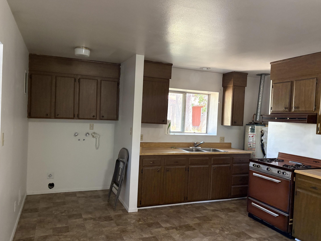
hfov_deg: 65.3
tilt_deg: -0.4
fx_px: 250
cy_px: 122
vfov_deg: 51.4
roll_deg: -2.4
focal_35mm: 27
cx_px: 155
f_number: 1.6
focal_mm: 5.96
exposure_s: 1/60
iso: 500
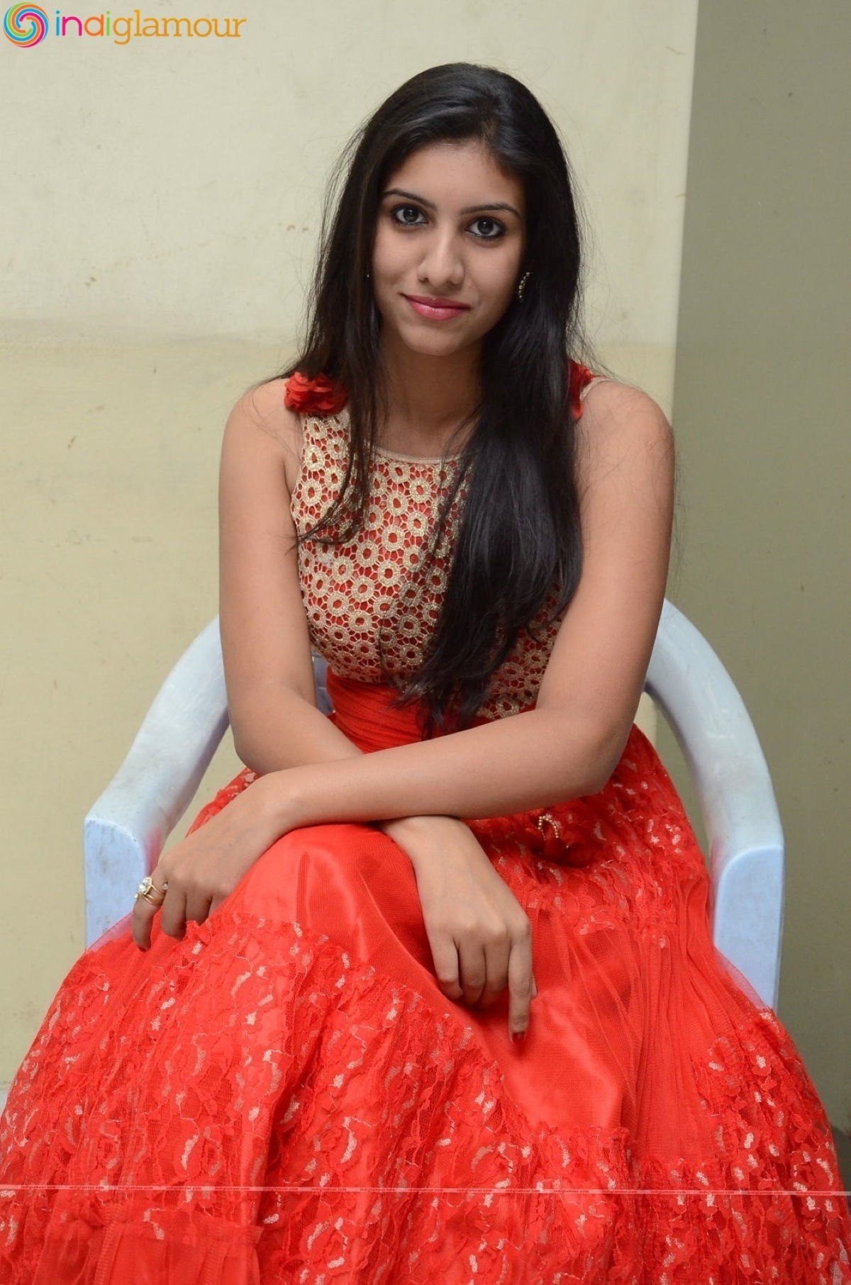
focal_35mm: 72
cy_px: 642
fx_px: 2566
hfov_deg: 18.8
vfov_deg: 28.1
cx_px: 426
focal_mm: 48
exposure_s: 1/125
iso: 2500
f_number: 5.6
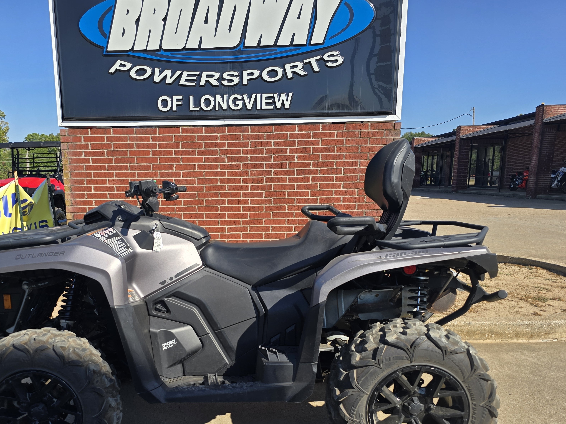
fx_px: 474
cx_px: 221
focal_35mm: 29
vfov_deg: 47.9
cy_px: 259
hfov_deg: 61.0
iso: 12
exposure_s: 1/599
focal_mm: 6.3
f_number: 1.7
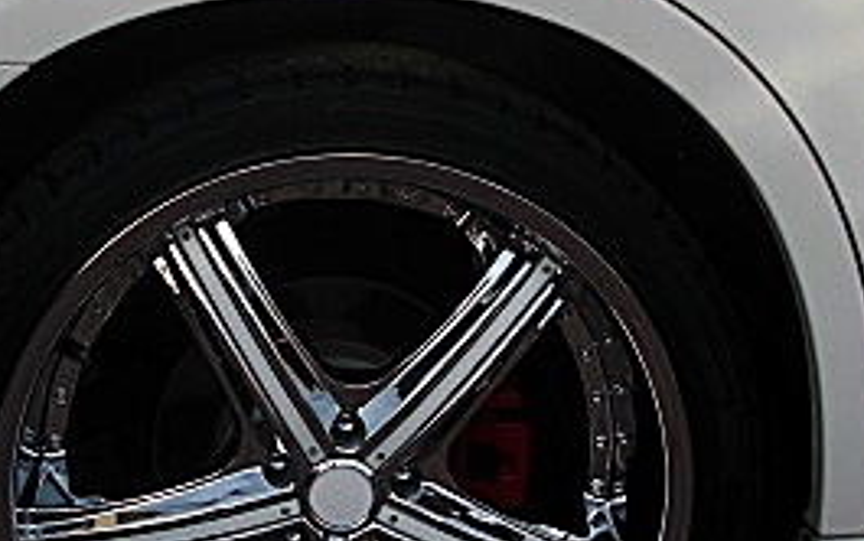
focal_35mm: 92
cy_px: 212
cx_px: 235
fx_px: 2168
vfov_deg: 14.2
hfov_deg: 22.4
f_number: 2.8
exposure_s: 1/500
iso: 50
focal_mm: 6.3
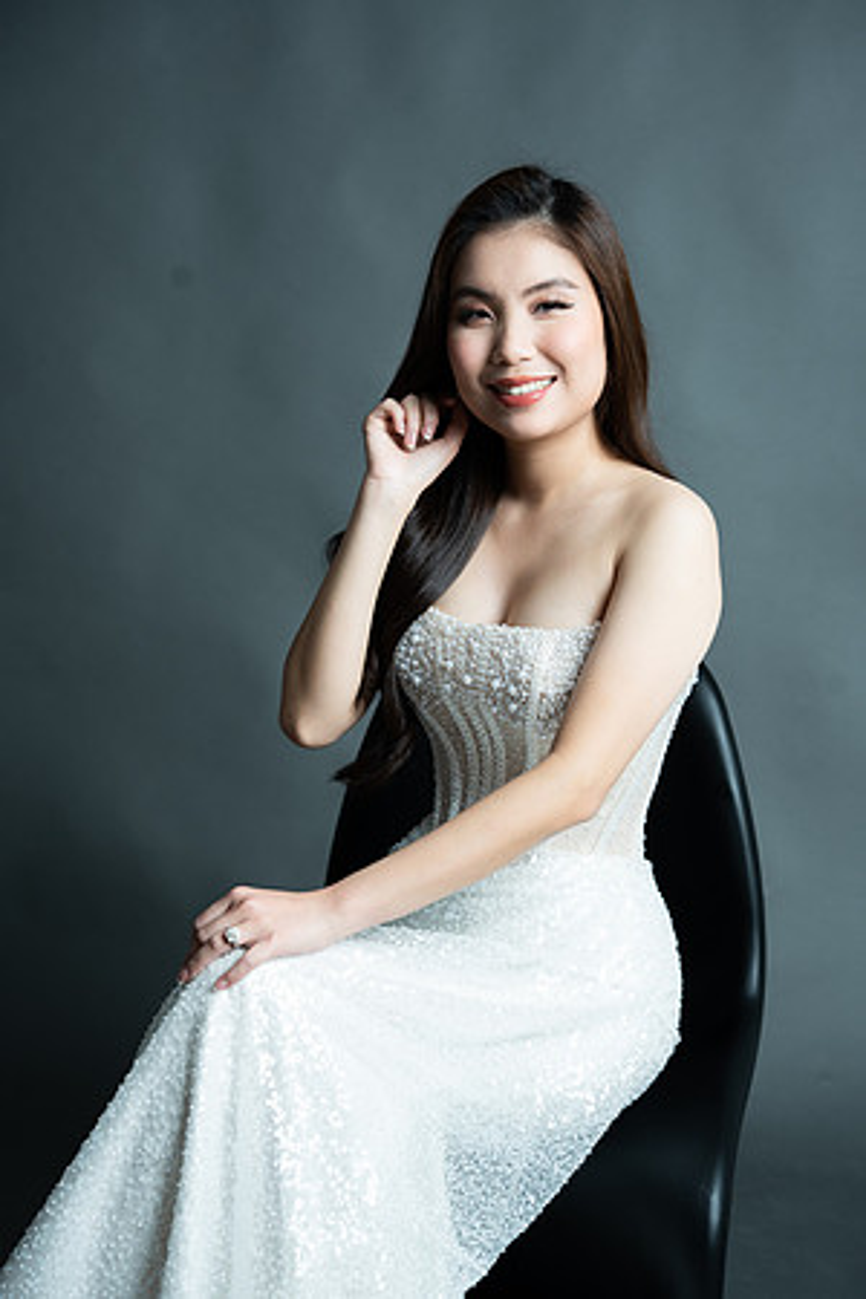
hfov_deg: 19.5
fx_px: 2526
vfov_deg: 28.8
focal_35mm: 70
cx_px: 433
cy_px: 650
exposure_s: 1/200
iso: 200
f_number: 5
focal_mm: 70
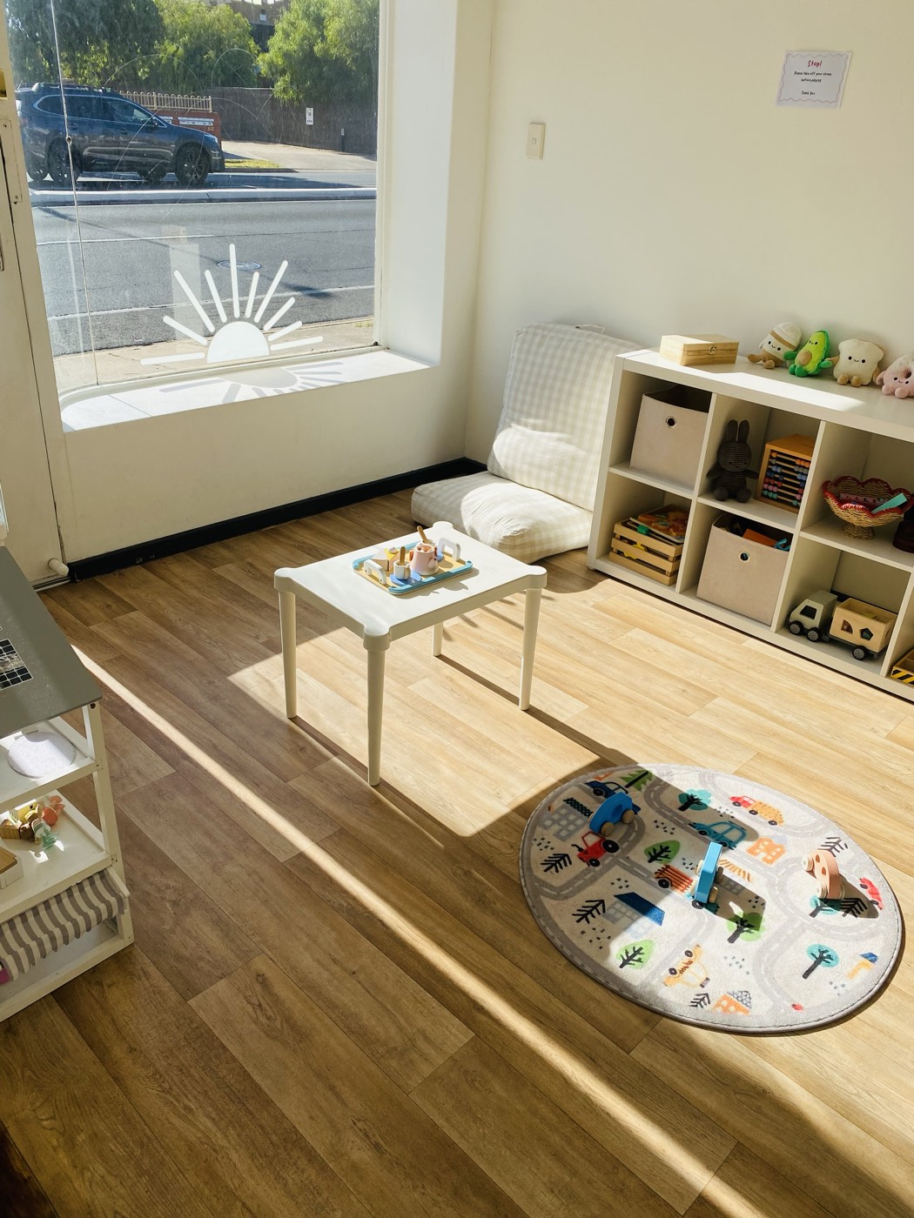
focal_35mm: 26
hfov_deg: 53.1
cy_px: 609
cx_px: 457
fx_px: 915
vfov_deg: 67.3
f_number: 1.8
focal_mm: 4.25
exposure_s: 1/2222
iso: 32
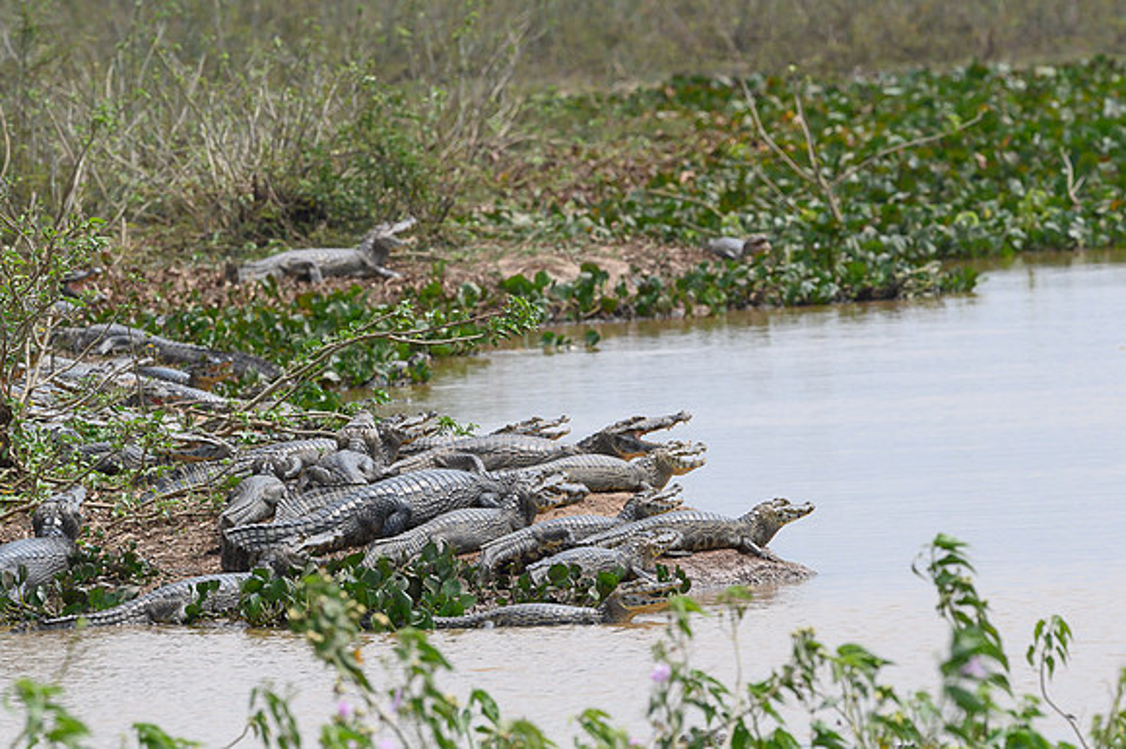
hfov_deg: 4.1
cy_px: 374
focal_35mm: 500
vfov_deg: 2.7
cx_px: 563
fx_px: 15629
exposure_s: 1/640
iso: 800
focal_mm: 500
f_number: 10
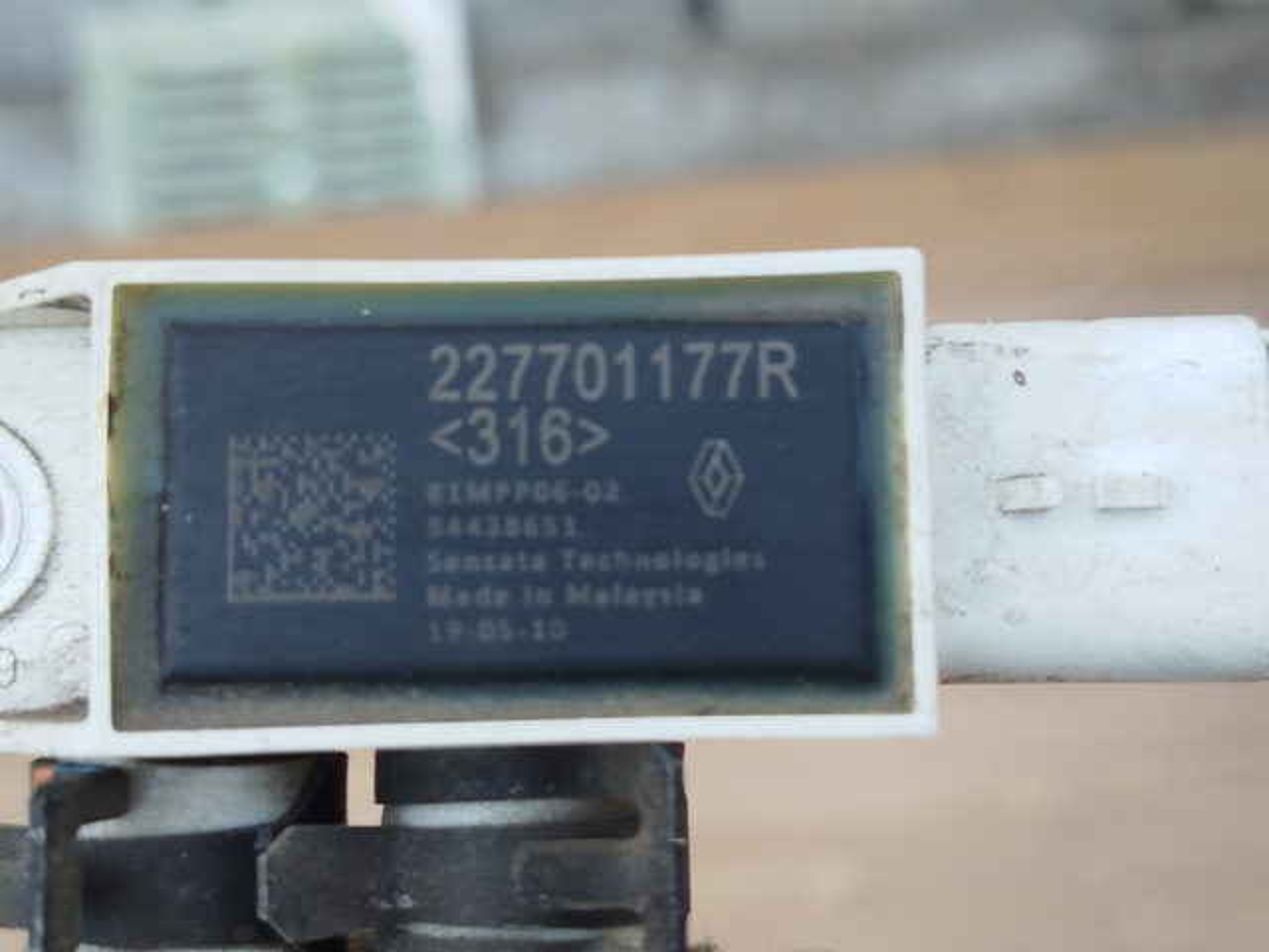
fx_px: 1760
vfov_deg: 30.3
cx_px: 634
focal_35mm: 48
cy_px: 476
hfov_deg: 39.7
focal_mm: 5.31
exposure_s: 1/50
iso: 50
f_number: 1.7
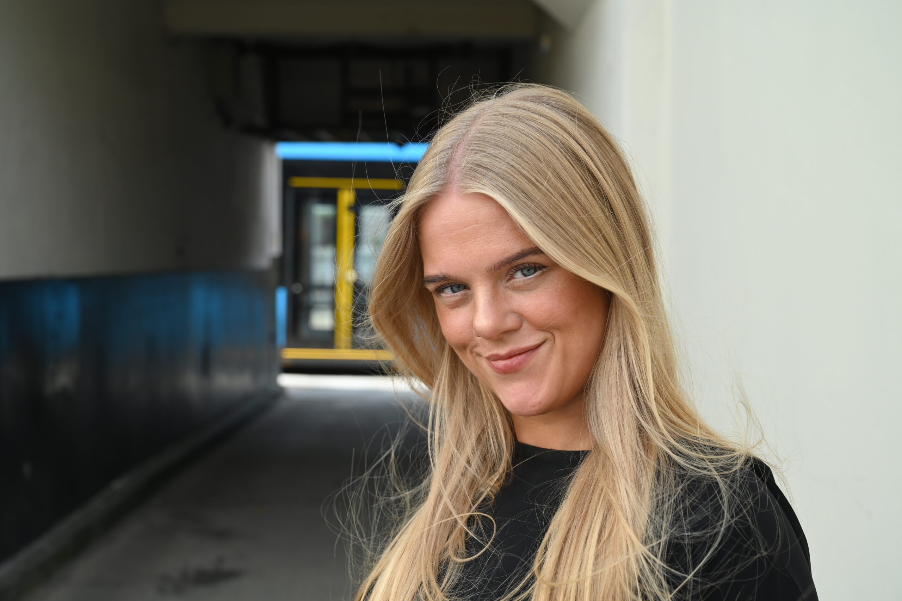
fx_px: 1302
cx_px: 451
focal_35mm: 52
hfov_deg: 38.2
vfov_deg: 26.0
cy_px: 300
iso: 200
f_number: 5.6
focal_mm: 52
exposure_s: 1/250
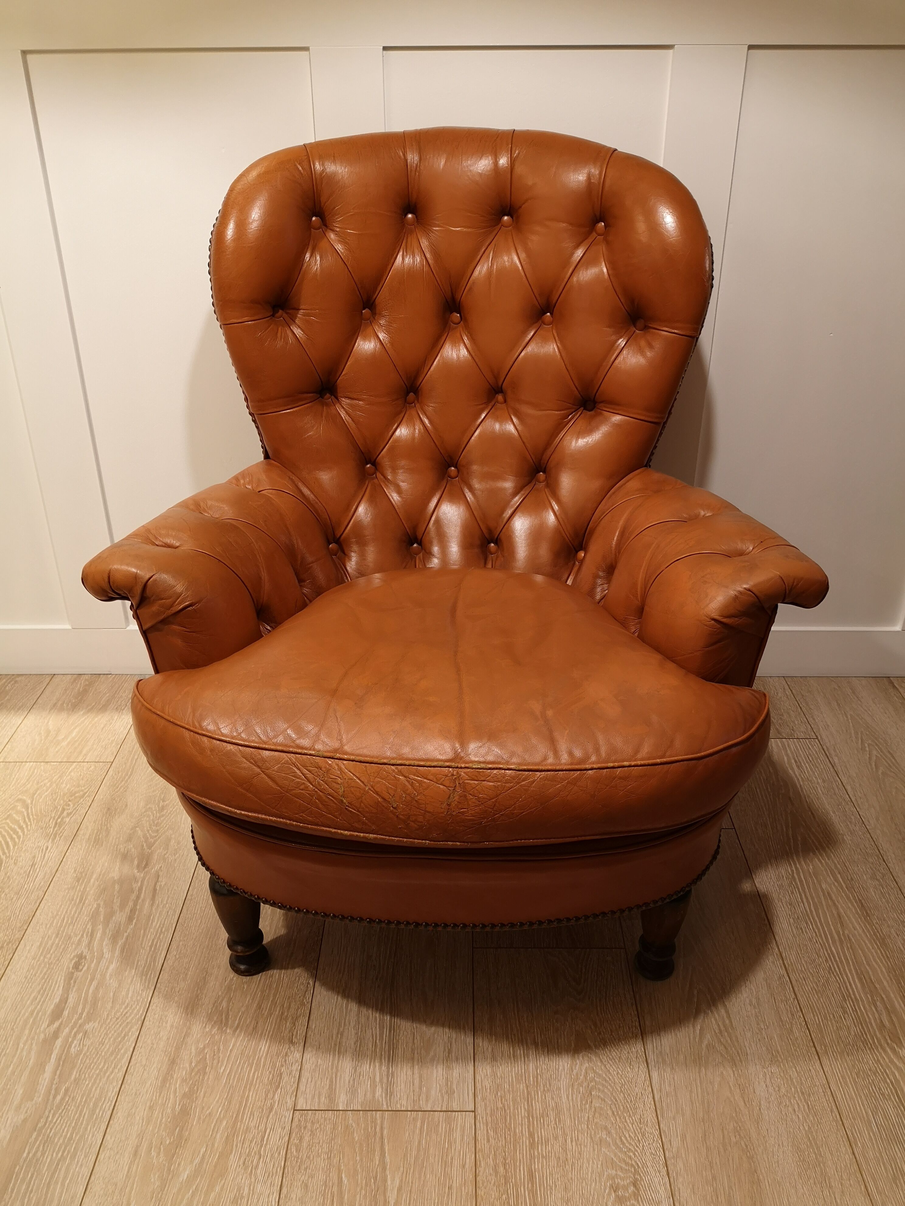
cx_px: 452
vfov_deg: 65.3
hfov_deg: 51.4
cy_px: 603
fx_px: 941
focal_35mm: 27
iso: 160
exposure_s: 1/33.3
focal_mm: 3.95
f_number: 1.8
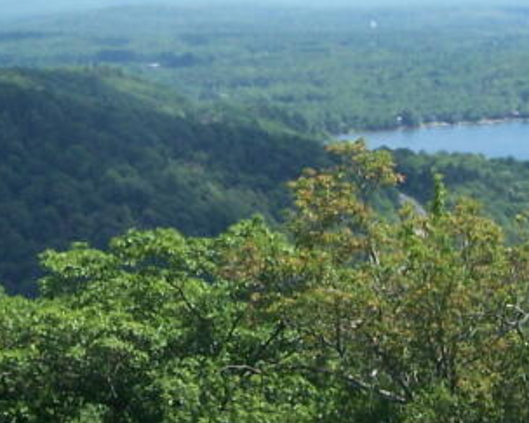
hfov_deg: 15.4
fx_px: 1956
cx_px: 157
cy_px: 66
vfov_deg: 12.3
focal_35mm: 125
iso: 80
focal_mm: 6.3
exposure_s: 1/800
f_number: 2.8
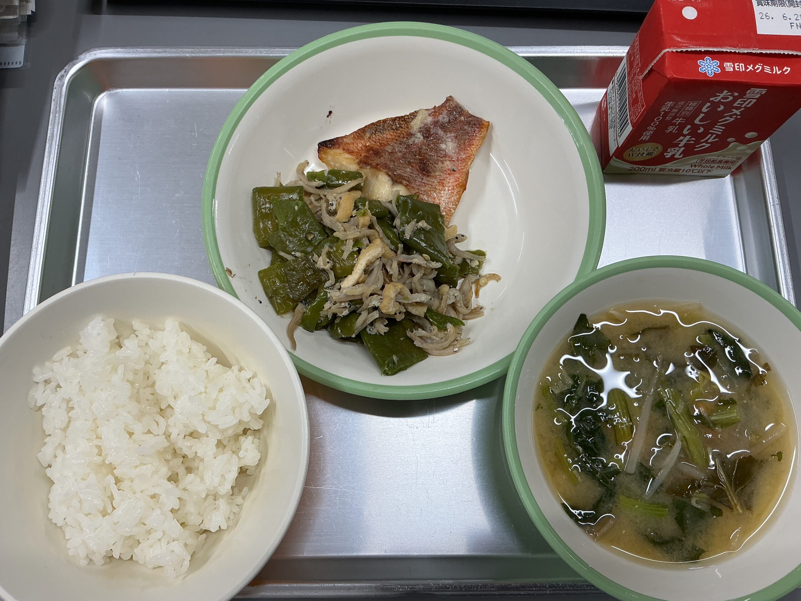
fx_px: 671
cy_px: 300
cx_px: 400
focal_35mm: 29
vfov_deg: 48.2
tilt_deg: -75.8
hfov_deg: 61.7
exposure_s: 1/120
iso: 50
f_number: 1.8
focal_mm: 3
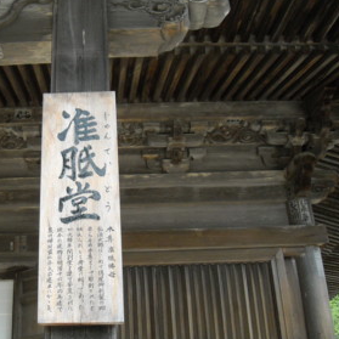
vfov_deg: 33.9
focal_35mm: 50
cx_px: 73
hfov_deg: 33.2
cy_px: 198
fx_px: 554
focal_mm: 5.7
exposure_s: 1/250
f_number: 2.8
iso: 383
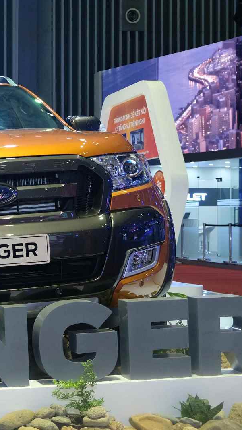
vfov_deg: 29.0
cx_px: -114
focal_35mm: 73
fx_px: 833
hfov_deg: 15.4
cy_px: 218
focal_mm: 20.5
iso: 1000
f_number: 4
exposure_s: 1/125
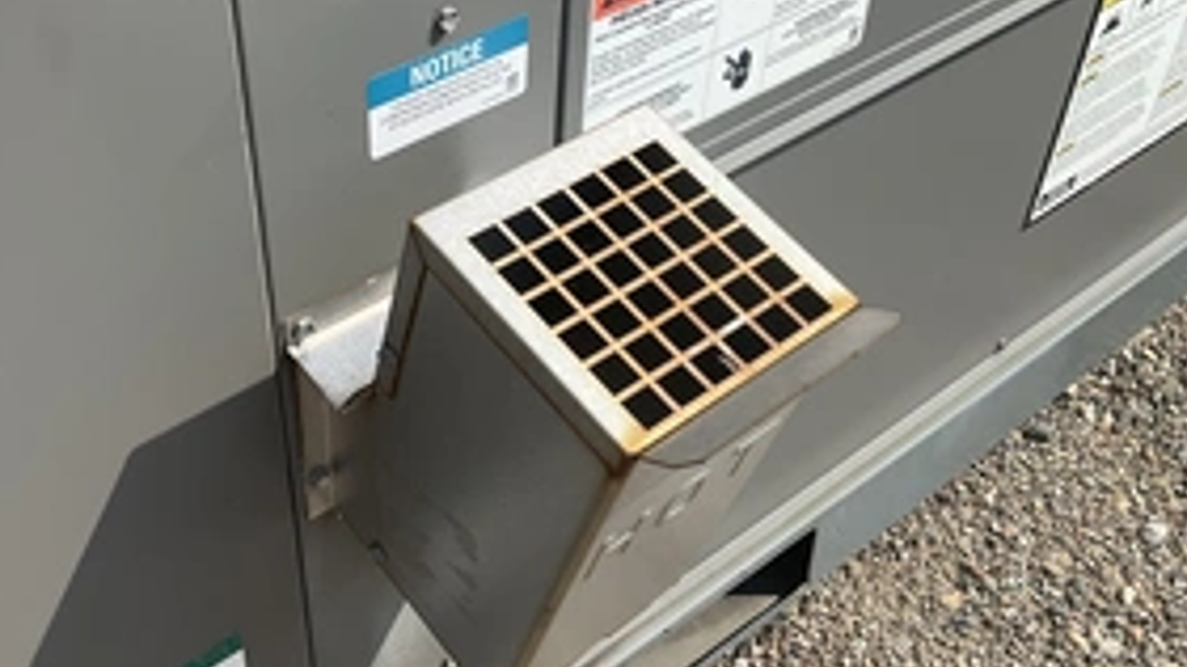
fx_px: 1416
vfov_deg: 26.5
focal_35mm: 45
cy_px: 300
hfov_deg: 45.3
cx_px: 494
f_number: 1.8
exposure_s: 1/2227
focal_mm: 3
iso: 25
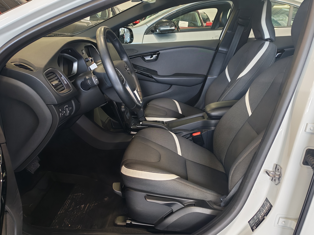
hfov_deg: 55.4
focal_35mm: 33
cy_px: 118
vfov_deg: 42.9
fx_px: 299
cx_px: 157
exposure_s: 1/100
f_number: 1.9
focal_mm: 6.12
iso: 211
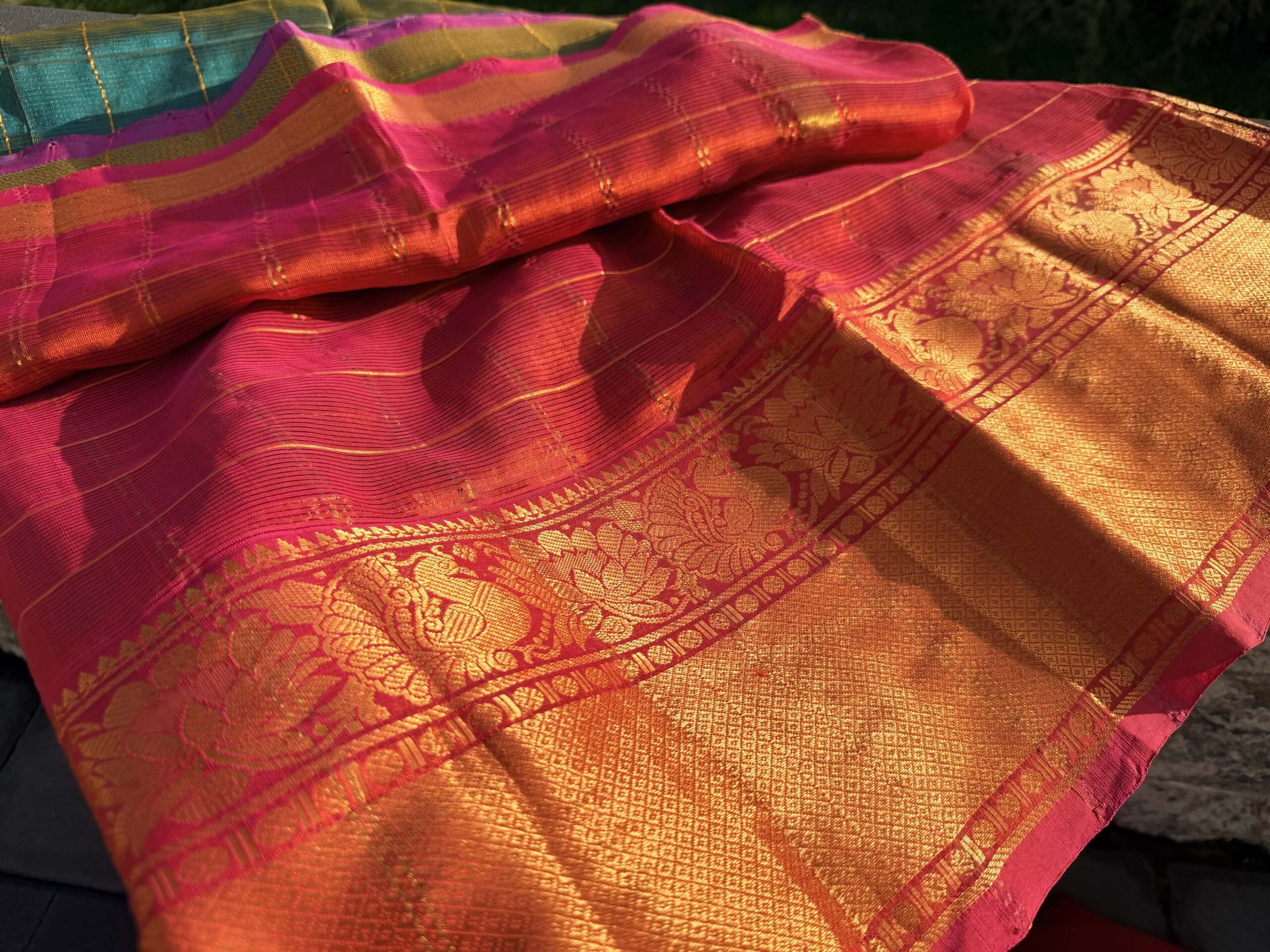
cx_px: 635
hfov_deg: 71.6
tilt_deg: -49.7
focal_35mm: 24
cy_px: 476
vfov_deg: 56.8
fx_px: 881
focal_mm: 6.76
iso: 80
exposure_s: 1/5714
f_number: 1.78
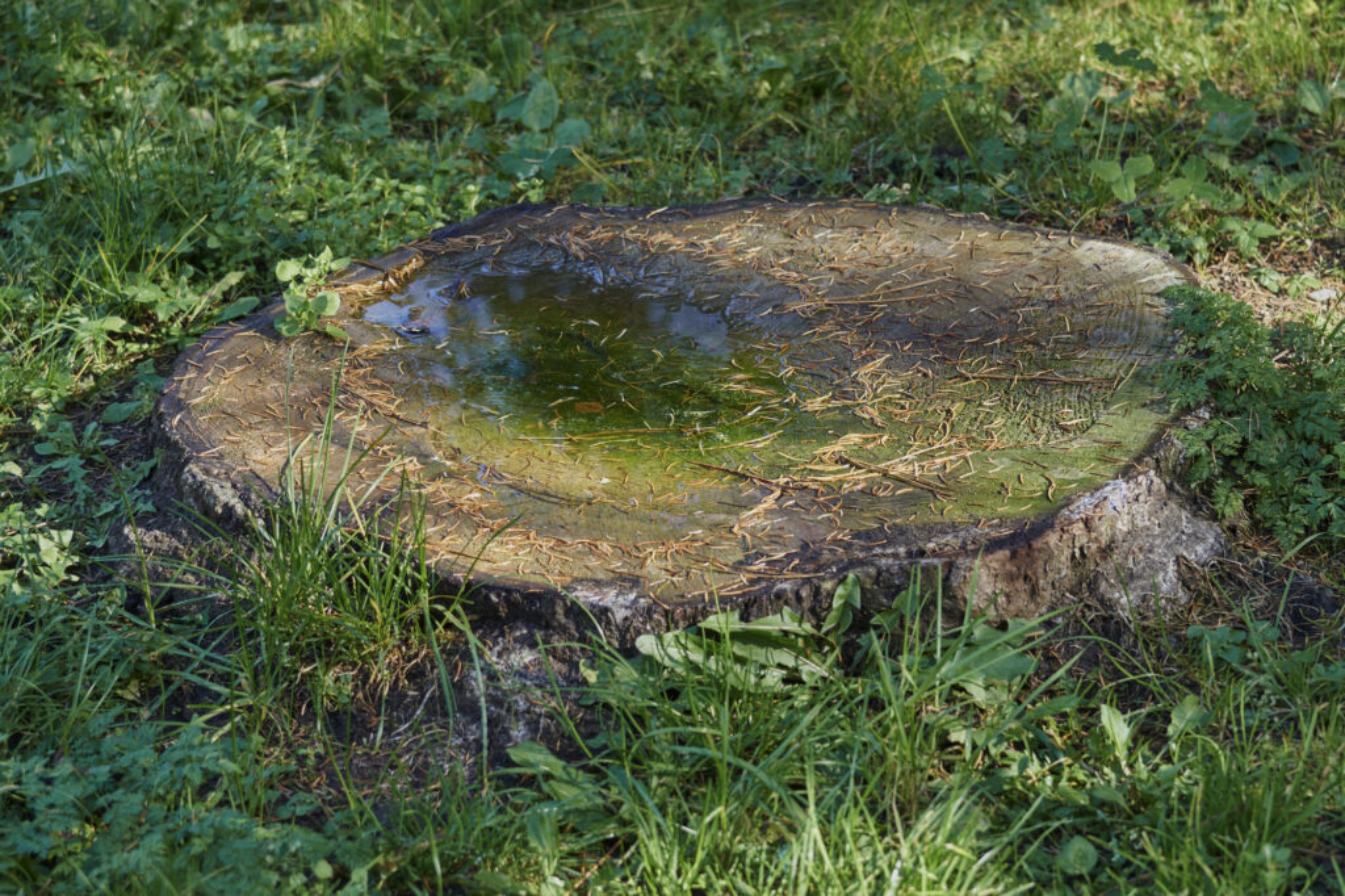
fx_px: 4874
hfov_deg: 15.7
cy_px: 448
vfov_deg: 10.5
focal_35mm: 130
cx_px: 672
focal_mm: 87
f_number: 5
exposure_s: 1/50
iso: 125
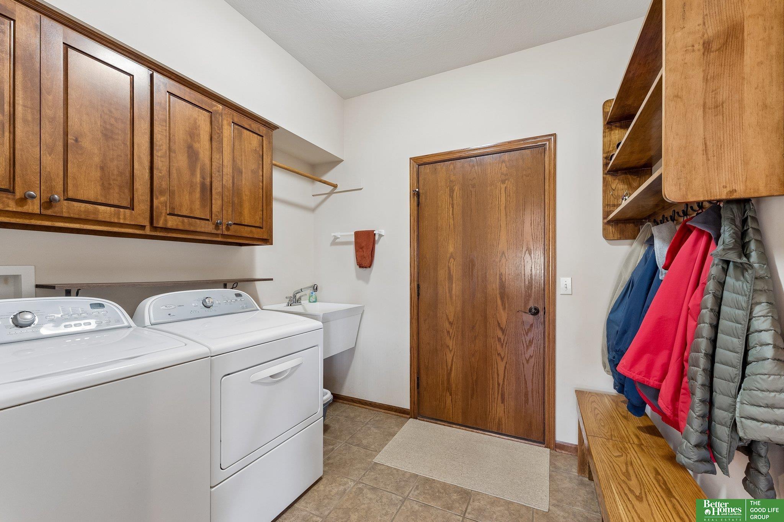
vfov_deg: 81.2
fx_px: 305
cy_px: 261
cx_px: 392
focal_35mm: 14
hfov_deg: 104.3
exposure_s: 1/8
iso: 500
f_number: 6.3
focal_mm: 14
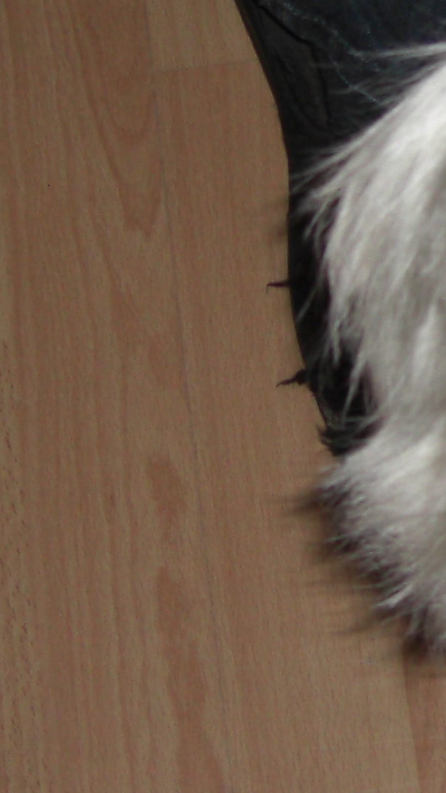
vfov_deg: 16.1
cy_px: 306
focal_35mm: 133
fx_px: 2796
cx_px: 632
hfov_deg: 8.9
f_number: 2.8
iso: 200
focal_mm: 7.9
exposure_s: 1/60
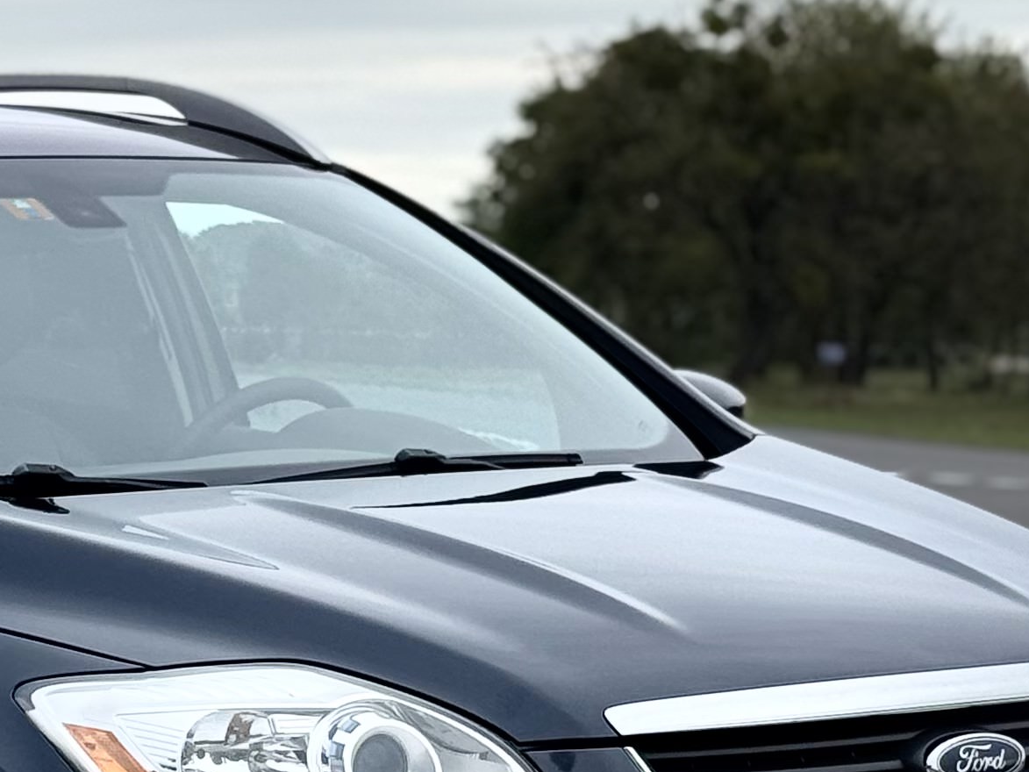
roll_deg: -0.3
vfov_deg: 9.0
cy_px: 665
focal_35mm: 165
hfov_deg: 11.9
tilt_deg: -4.1
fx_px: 4905
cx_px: 56
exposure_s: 1/854
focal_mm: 6.76
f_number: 1.78
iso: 64
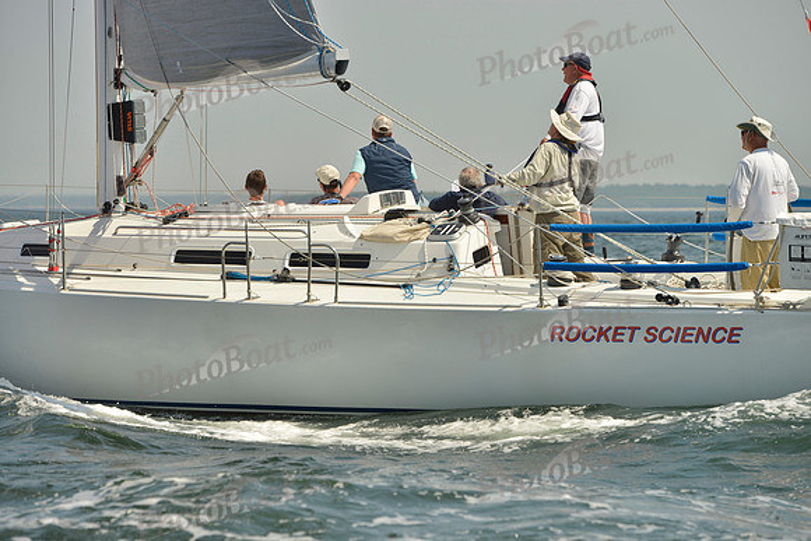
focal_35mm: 150
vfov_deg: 9.2
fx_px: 3380
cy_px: 270
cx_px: 406
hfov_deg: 13.7
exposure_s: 1/1250
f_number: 7.1
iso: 200
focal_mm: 150
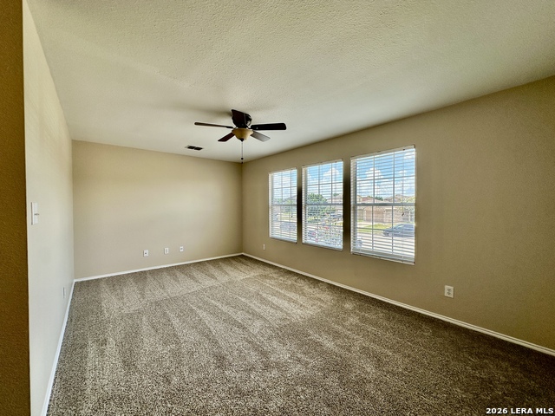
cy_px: 208
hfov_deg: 102.1
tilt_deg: -0.9
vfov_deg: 85.7
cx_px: 278
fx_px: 224
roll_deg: -0.3
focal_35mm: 14
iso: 40
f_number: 2.2
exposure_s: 1/222
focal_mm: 2.22
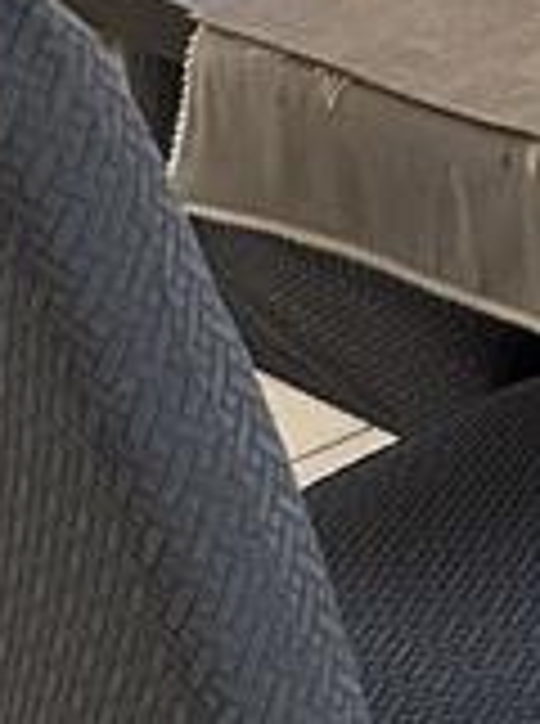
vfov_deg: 12.0
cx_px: 1242
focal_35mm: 153
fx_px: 3195
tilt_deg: -8.7
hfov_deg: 8.9
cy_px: -558
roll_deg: +2.5
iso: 500
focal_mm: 6.86
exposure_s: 1/60
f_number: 1.78
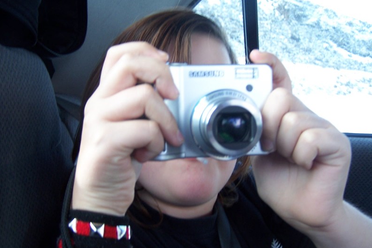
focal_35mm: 40
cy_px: 125
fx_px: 413
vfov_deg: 33.4
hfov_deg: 48.5
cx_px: 187
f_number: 2.8
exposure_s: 1/90
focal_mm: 6.3
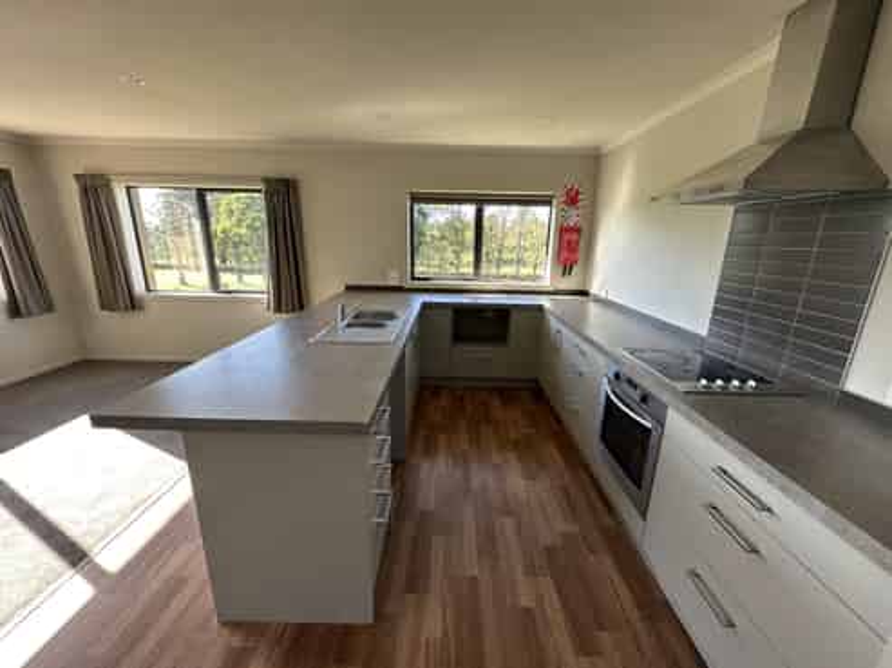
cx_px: 446
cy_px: 334
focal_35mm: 14
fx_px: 360
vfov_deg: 85.6
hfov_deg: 102.1
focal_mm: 2.22
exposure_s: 1/99
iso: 80
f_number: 2.2
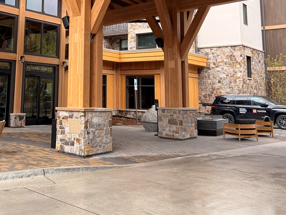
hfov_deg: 40.2
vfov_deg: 30.5
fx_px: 380
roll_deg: -1.6
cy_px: 34
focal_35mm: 46
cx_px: 73
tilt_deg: +9.8
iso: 100
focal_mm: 6.76
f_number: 1.78
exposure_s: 1/1385
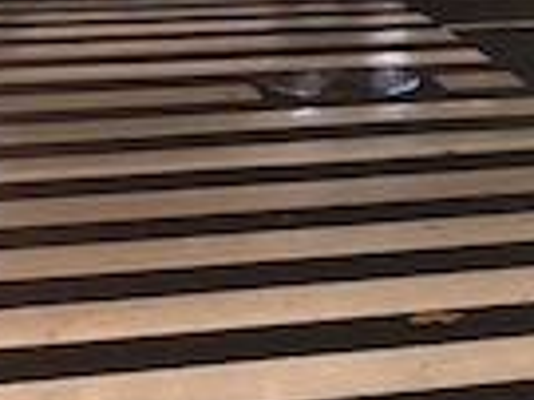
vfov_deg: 10.2
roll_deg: +0.1
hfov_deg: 14.3
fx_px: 2050
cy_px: -420
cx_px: 668
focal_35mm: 133
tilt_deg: +5.3
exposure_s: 1/9
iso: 100
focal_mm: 4
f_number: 1.8
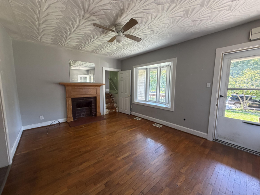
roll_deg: +0.1
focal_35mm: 14
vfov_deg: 85.7
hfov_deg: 102.1
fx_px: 105
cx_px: 130
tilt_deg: -6.5
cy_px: 98
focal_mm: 2.22
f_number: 2.2
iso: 320
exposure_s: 1/94
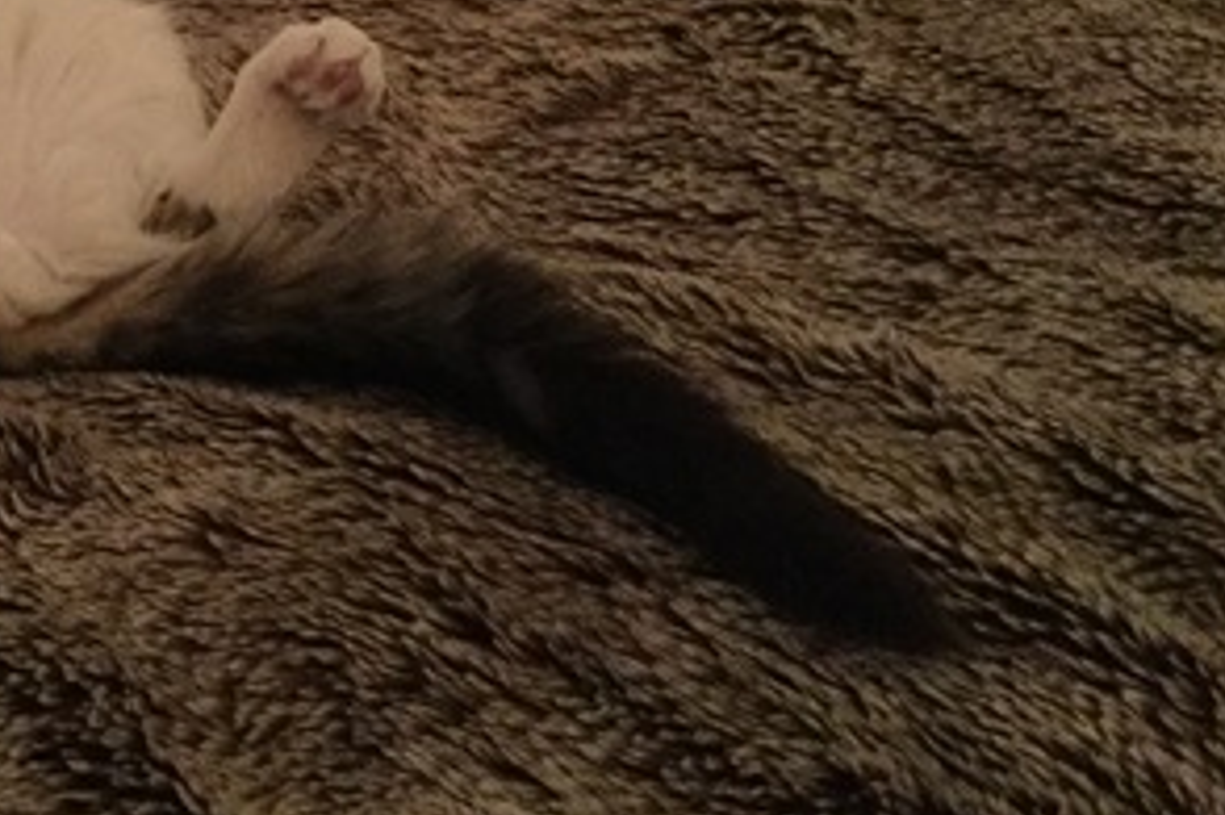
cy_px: -46
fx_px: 2244
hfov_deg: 28.9
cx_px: 54
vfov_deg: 19.8
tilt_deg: -31.2
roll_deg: +0.7
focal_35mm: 66
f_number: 2.4
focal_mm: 3.3
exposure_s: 1/17
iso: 800
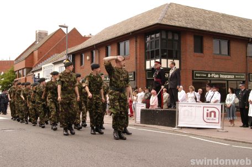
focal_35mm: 42
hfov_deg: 46.5
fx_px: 293
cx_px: 126
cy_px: 84
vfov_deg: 31.8
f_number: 7.1
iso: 400
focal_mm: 28
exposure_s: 1/400
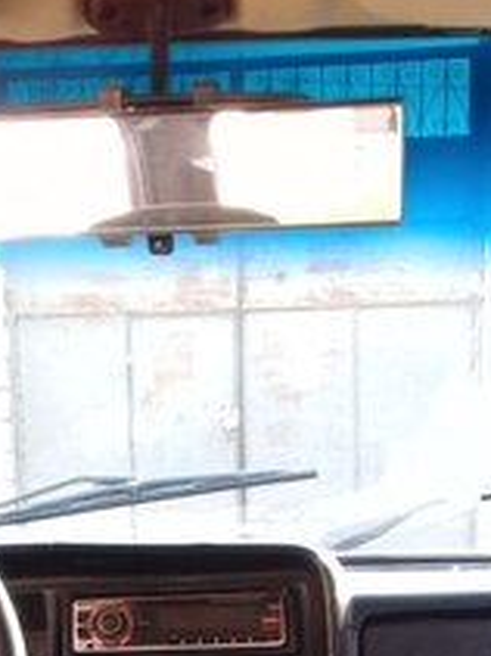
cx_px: 162
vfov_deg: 24.6
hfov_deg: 20.1
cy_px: 749
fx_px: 1382
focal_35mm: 73
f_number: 2.2
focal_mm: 3.3
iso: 64
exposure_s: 1/33
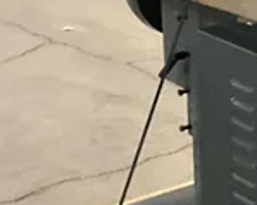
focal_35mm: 143
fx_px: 1087
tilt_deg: -13.0
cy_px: -8
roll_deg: +0.6
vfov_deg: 10.7
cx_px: 400
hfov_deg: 12.7
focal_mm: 3
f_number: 1.8
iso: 500
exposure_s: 1/30
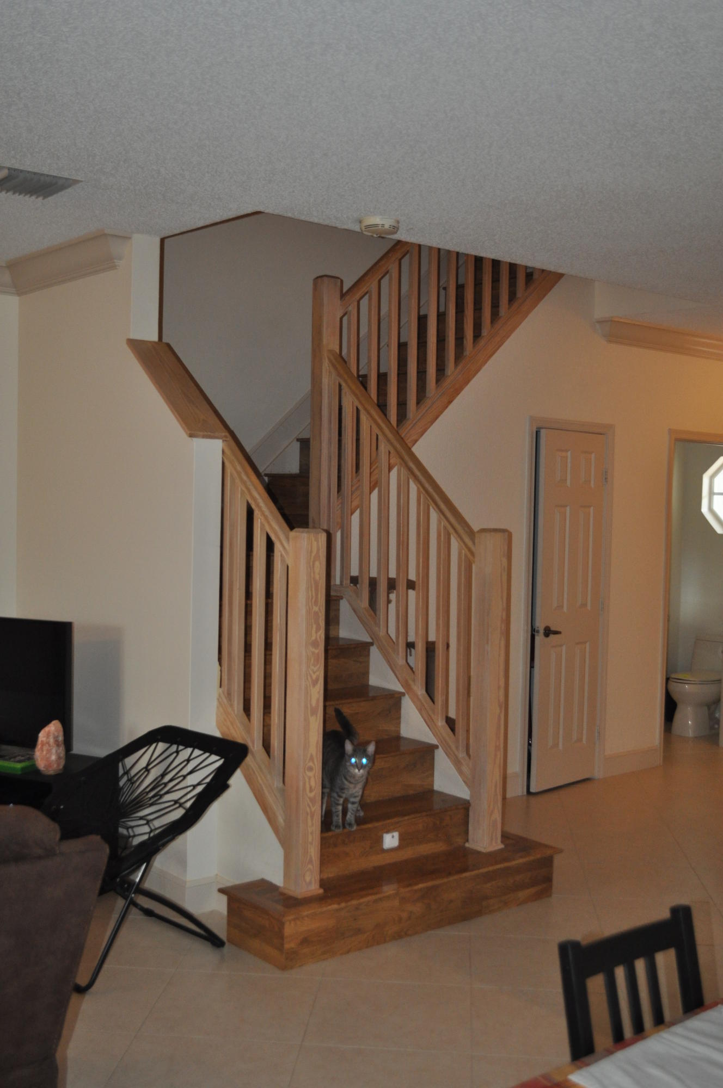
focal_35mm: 39
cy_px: 544
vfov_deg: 49.6
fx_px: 1178
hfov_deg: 34.1
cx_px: 362
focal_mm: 26
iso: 800
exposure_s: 1/60
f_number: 4.2
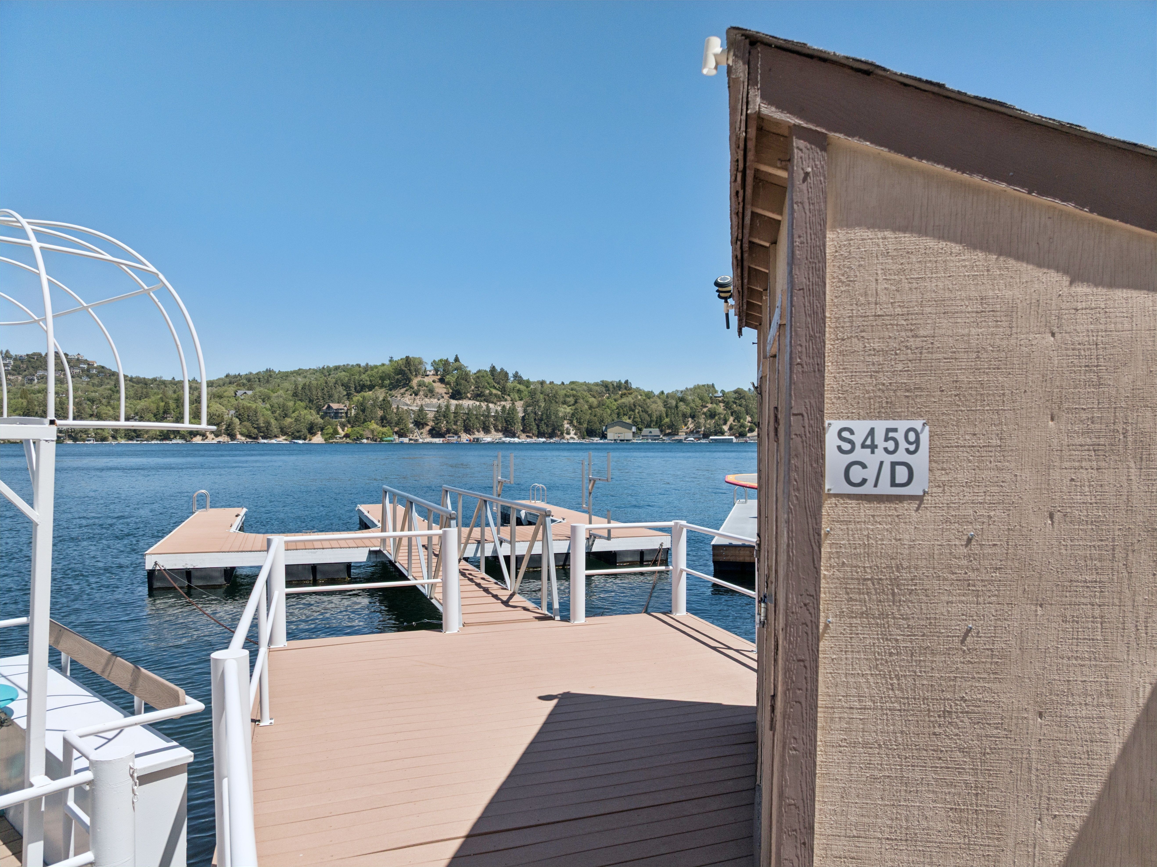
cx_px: 578
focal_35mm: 24
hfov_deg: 71.6
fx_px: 802
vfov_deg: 56.8
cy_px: 434
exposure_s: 1/120
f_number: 2.8
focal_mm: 12.29
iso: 140
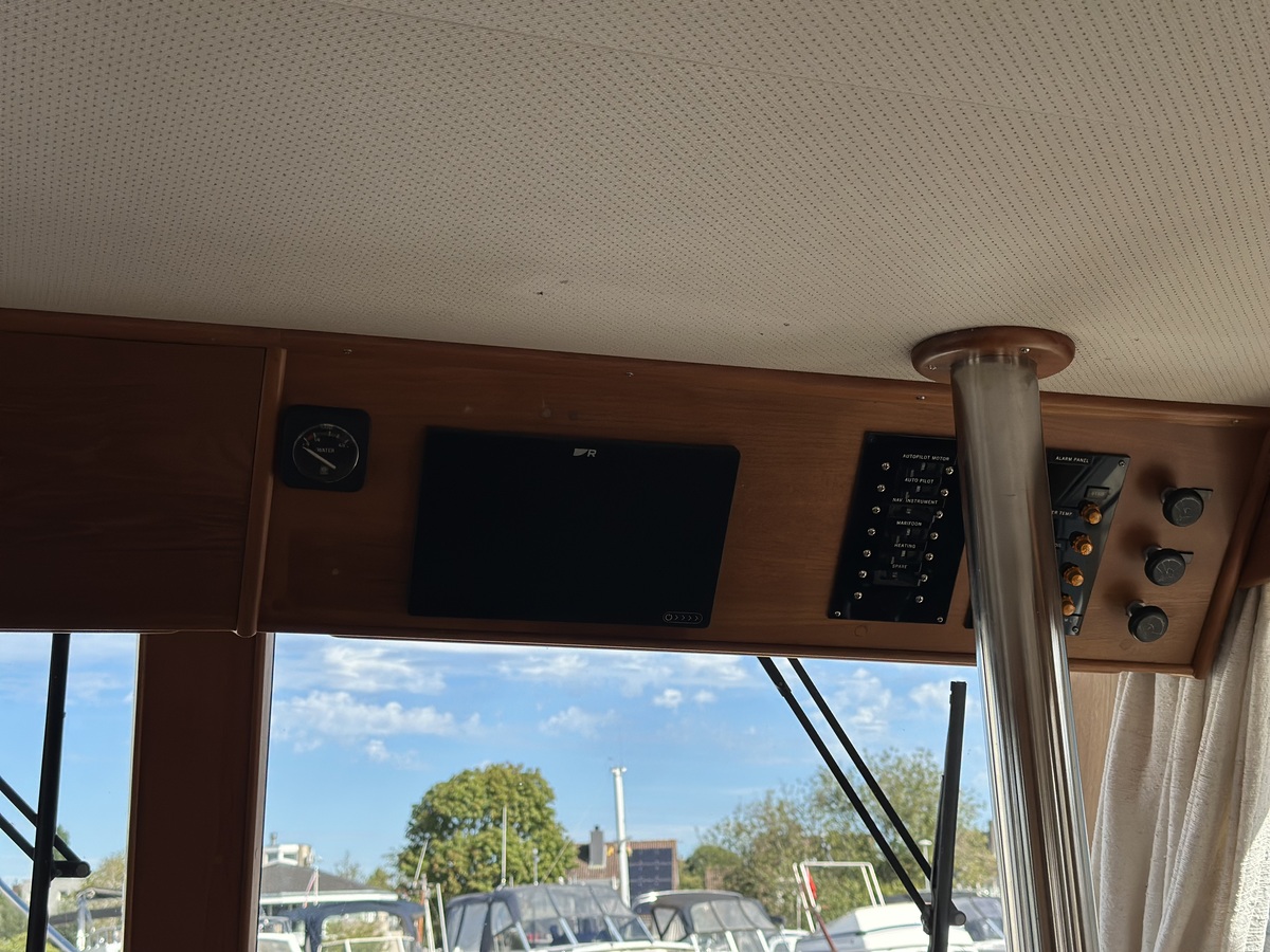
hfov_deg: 39.7
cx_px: 635
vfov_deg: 30.3
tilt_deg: +13.7
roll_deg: +1.8
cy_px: 476
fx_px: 1761
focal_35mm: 48
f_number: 1.78
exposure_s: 1/3597
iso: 80
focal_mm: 6.86
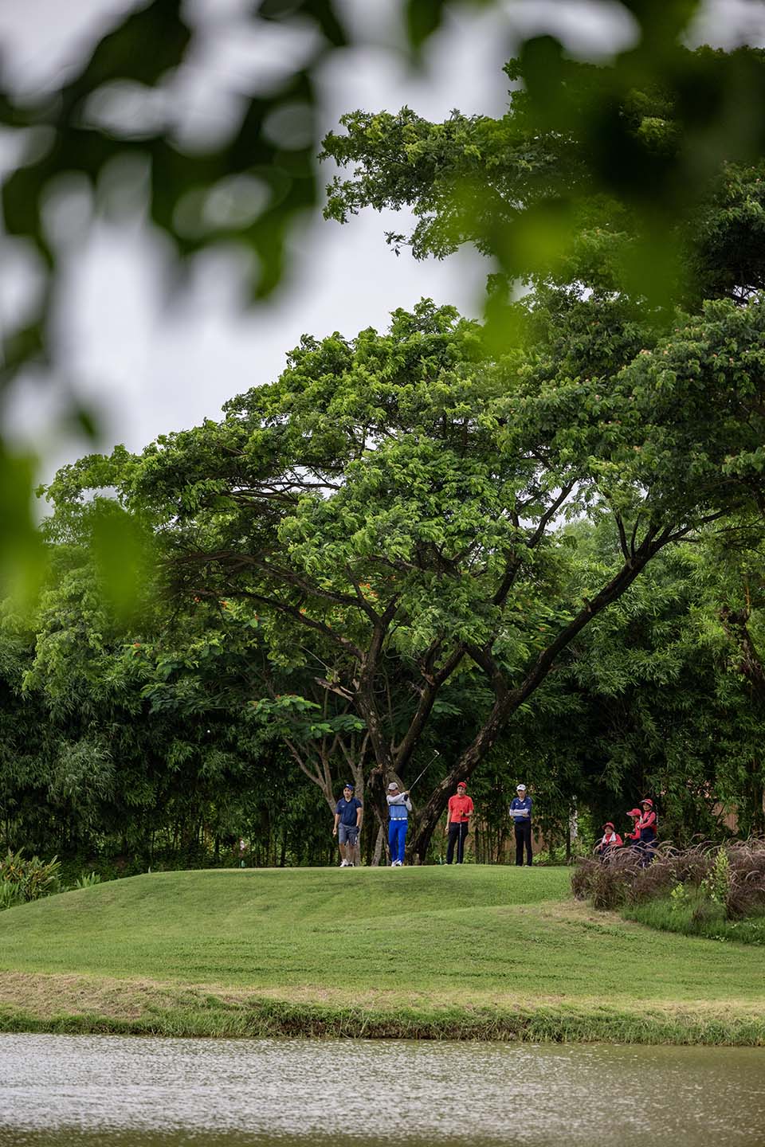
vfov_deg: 10.3
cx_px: 382
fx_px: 6375
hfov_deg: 6.9
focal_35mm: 200
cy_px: 574
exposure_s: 1/1600
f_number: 2.8
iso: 720
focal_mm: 200
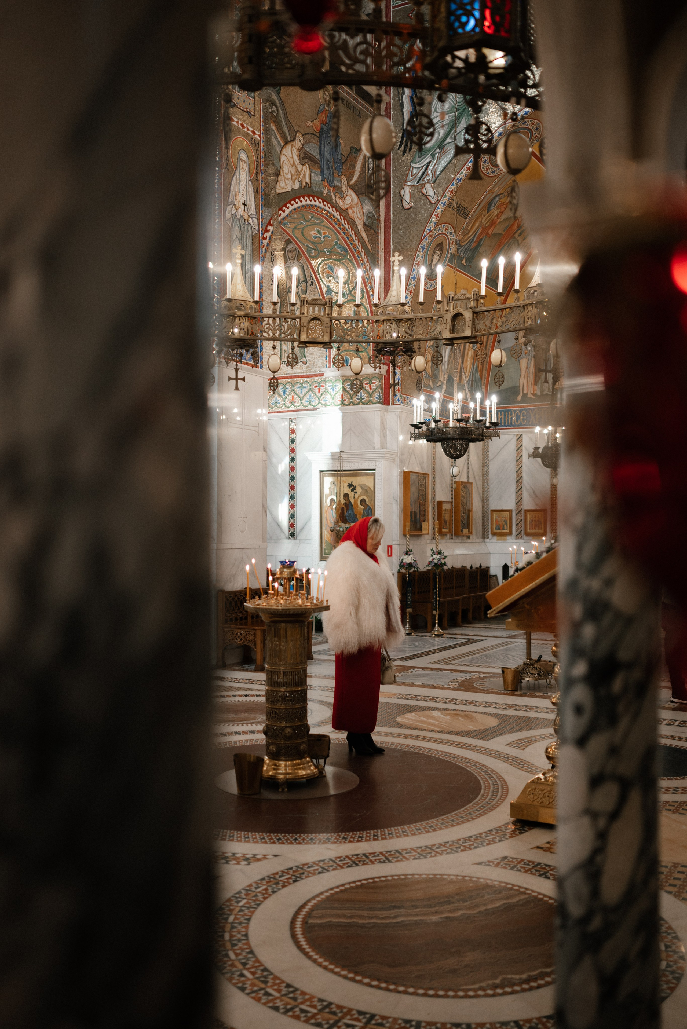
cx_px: 344
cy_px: 514
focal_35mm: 35
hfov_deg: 37.9
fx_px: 1001
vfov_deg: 54.4
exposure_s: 1/200
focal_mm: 35
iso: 640
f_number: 1.8
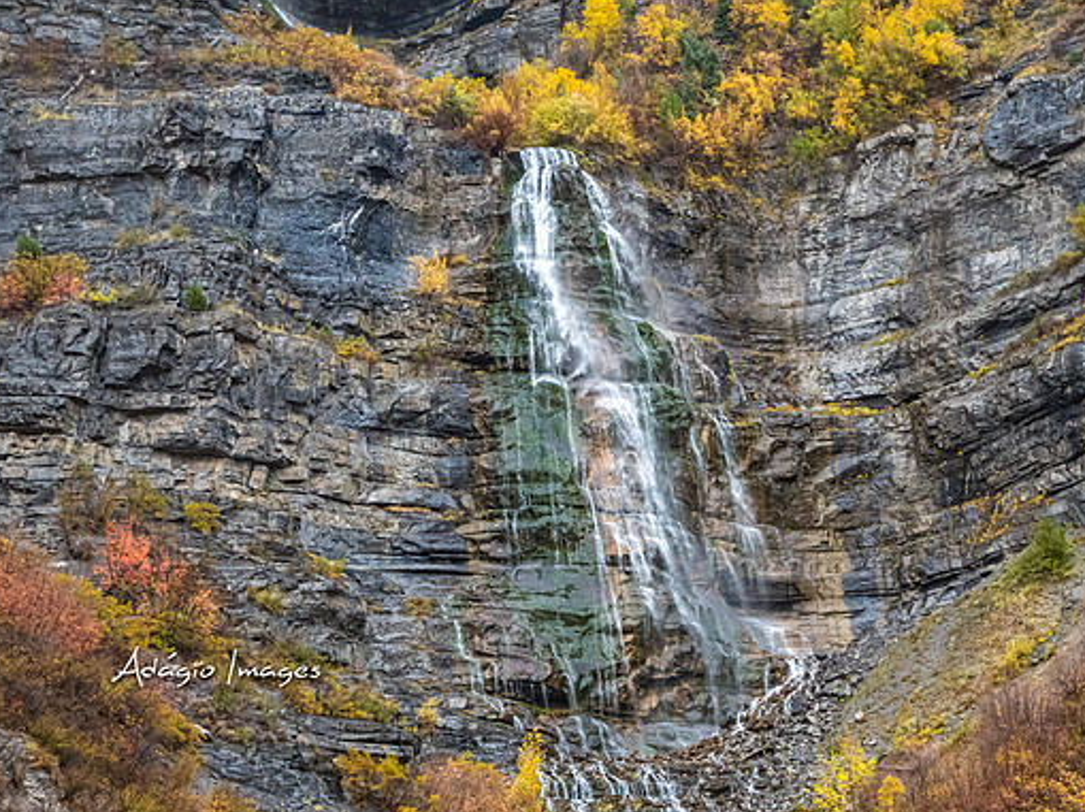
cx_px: 593
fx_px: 3195
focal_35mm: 102
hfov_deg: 19.3
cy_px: 406
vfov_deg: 14.5
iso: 3200
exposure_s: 1/100
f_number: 5.6
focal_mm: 62
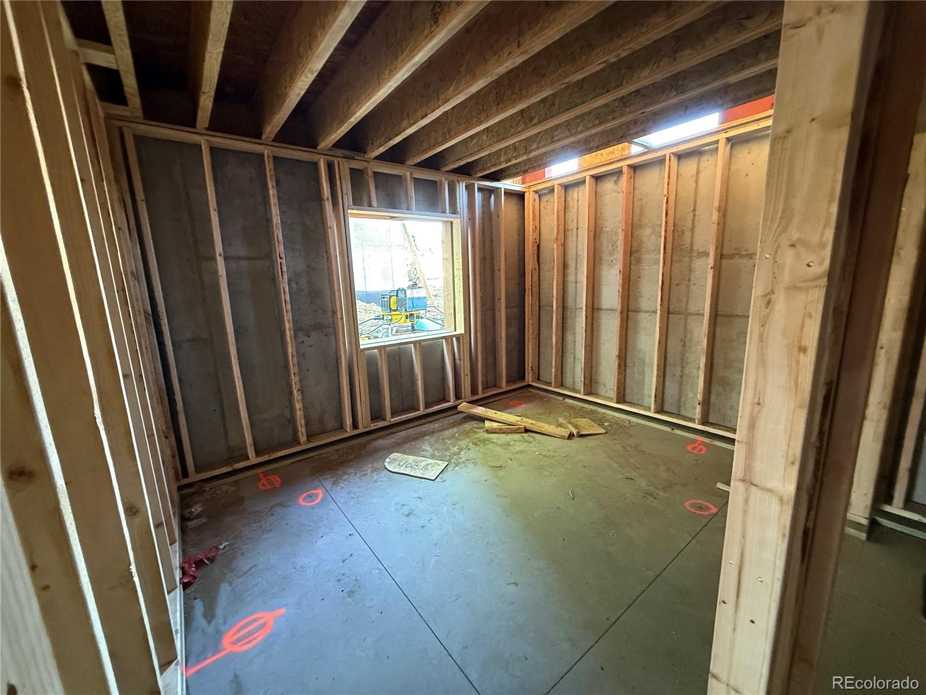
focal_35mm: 14
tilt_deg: -11.1
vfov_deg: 85.7
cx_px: 463
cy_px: 348
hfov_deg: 102.1
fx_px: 375
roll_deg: +2.2
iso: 640
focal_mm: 2.22
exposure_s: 1/60
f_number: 2.2
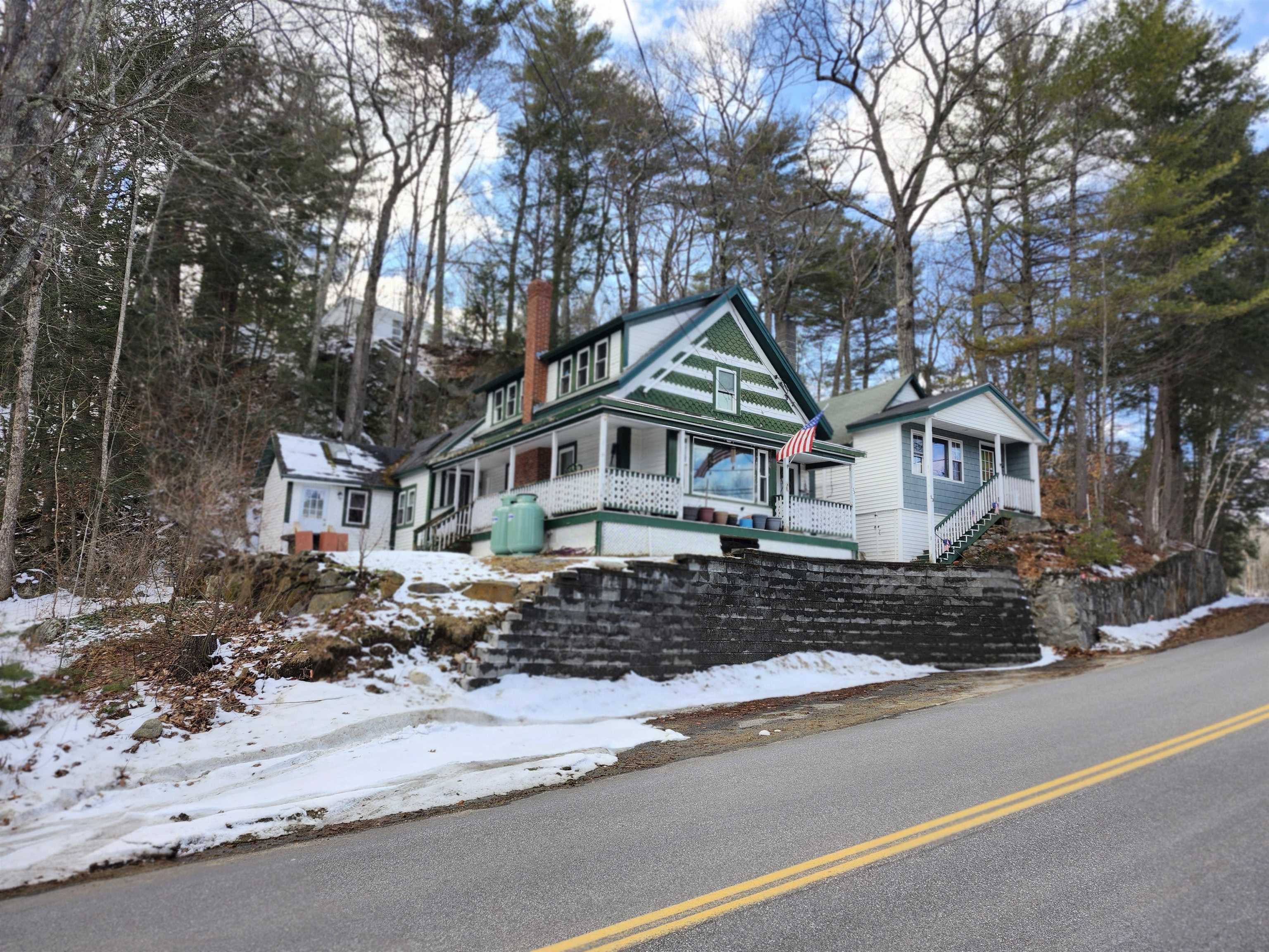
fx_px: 843
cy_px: 476
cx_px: 634
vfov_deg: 58.9
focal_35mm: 23
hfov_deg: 73.9
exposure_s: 1/414
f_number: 1.8
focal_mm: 5.54
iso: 25
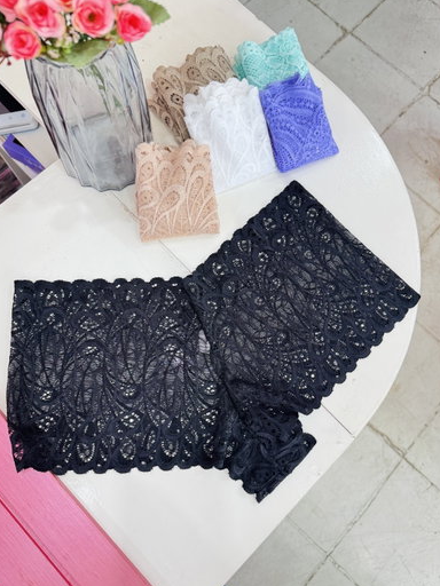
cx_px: 215
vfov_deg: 69.4
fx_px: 424
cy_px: 300
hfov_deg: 54.9
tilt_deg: -76.4
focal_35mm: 25
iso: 200
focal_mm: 6.76
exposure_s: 1/100
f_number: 1.78
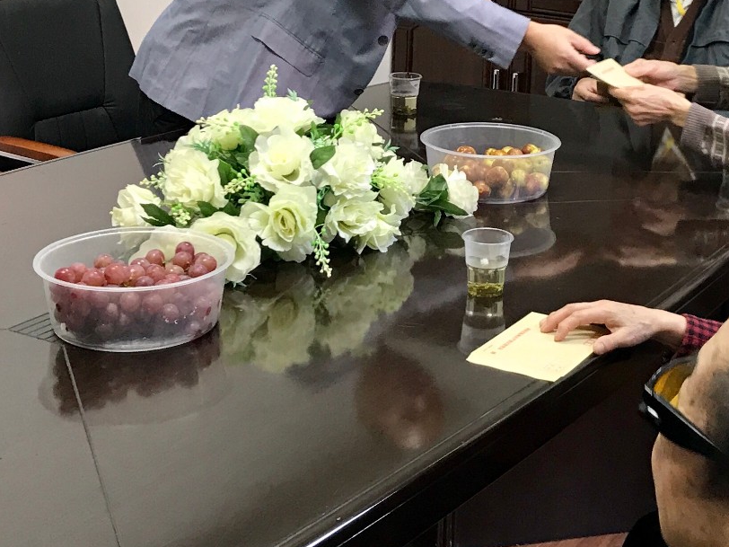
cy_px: 136
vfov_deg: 21.1
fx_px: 1453
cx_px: 523
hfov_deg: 27.9
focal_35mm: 69
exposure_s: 1/17
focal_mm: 3.99
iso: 40
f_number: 1.8
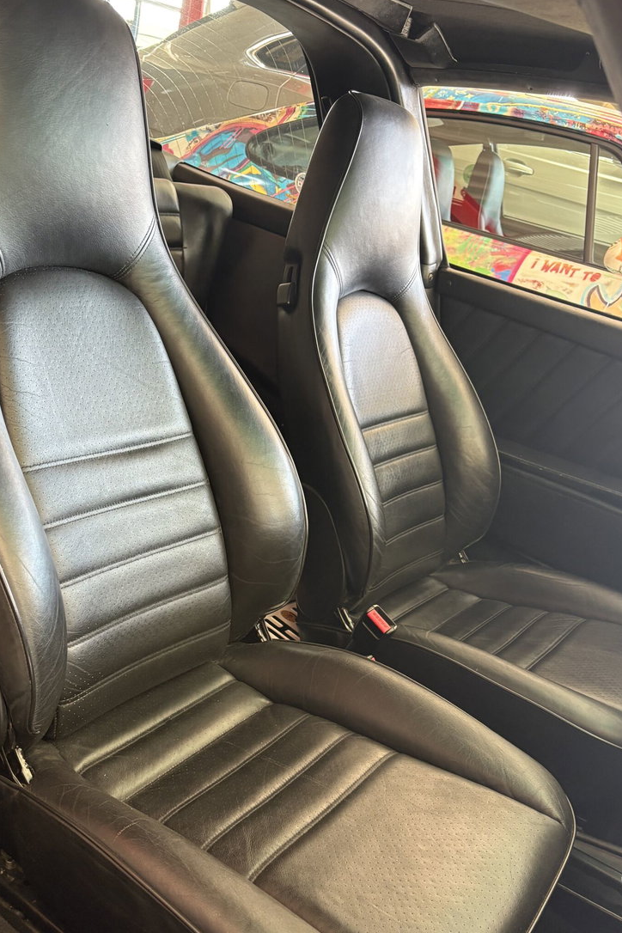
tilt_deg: -24.3
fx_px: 881
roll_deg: -13.0
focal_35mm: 34
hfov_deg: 38.9
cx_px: 284
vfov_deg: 55.6
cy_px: 537
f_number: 1.6
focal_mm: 5.96
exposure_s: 1/60
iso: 160
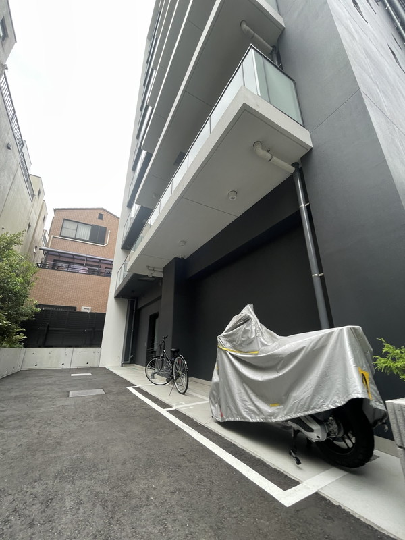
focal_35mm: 14
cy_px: 270
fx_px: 218
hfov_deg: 85.7
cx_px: 202
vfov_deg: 102.1
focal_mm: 1.55
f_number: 2.4
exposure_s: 1/121
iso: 32
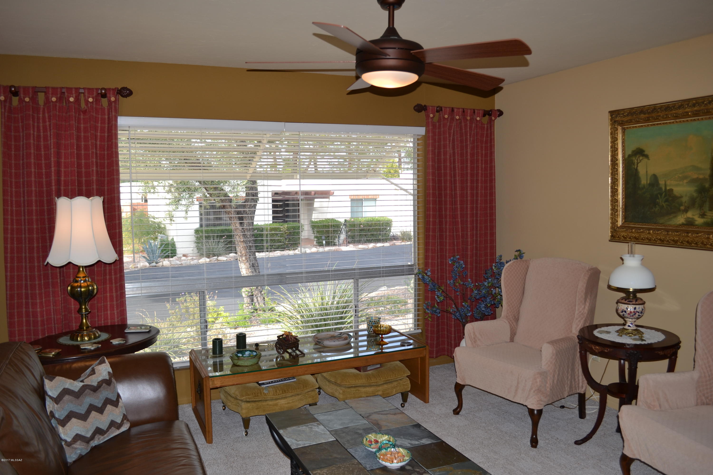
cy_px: 238
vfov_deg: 47.9
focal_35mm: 27
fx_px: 535
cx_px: 356
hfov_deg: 67.4
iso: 100
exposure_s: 1/125
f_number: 4
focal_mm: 18
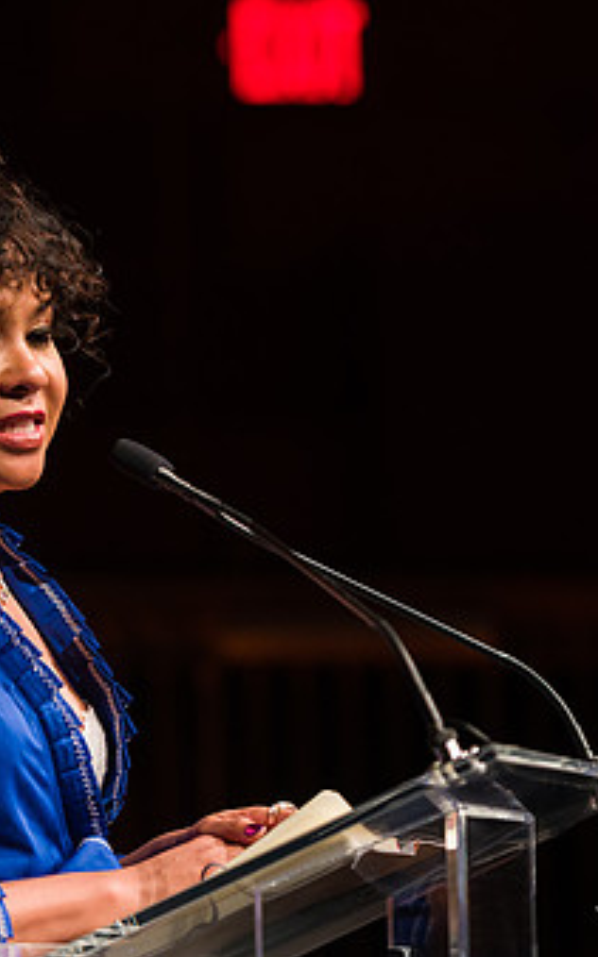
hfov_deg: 5.3
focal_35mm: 245
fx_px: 6394
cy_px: 430
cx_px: 45
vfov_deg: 8.6
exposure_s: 1/320
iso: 1600
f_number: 3.2
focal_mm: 140
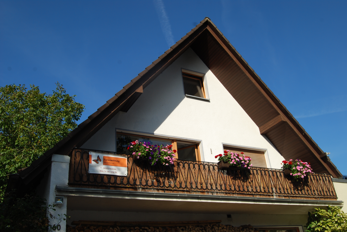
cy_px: 116
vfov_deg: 38.5
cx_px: 174
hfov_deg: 55.0
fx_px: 333
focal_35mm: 34
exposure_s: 1/200
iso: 100
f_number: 10
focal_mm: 23
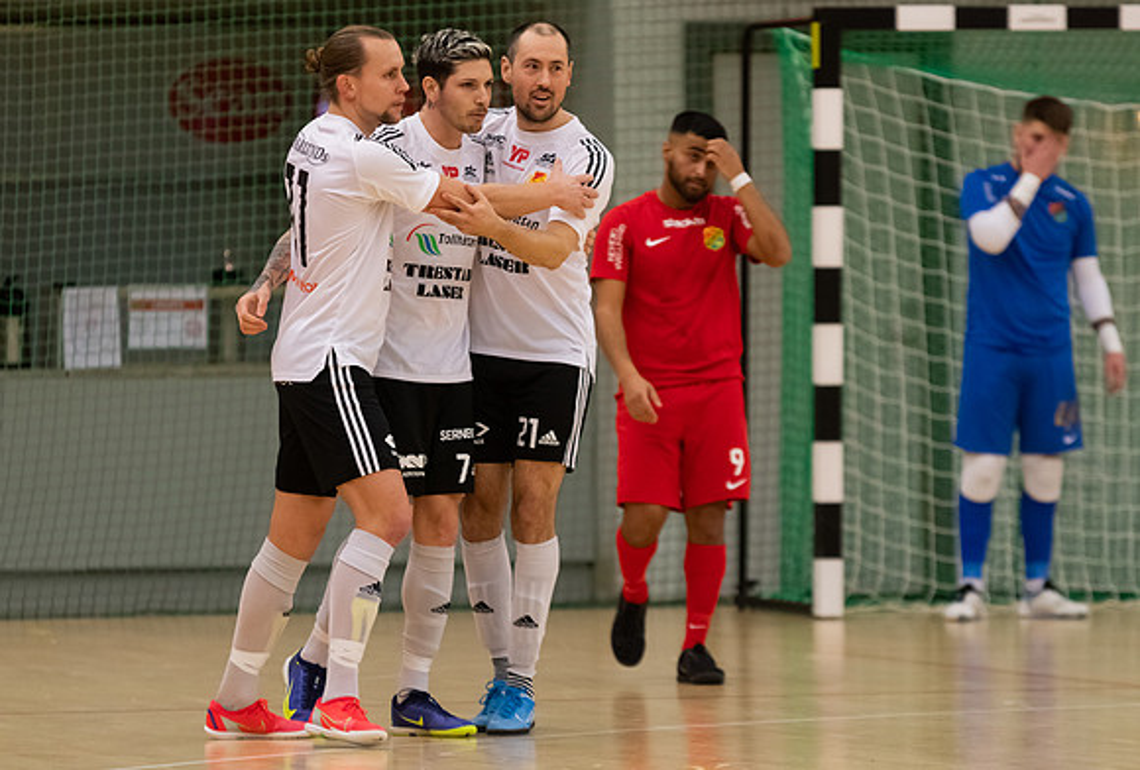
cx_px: 496
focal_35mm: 312
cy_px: 341
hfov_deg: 6.6
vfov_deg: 4.4
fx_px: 9926
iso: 1100
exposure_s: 1/800
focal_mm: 185
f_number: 3.2
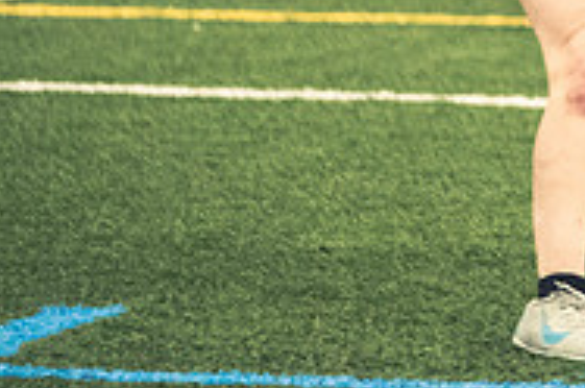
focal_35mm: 605
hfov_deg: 3.4
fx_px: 9814
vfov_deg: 2.3
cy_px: -150
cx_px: 901
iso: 12800
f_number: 2.8
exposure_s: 1/500
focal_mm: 130
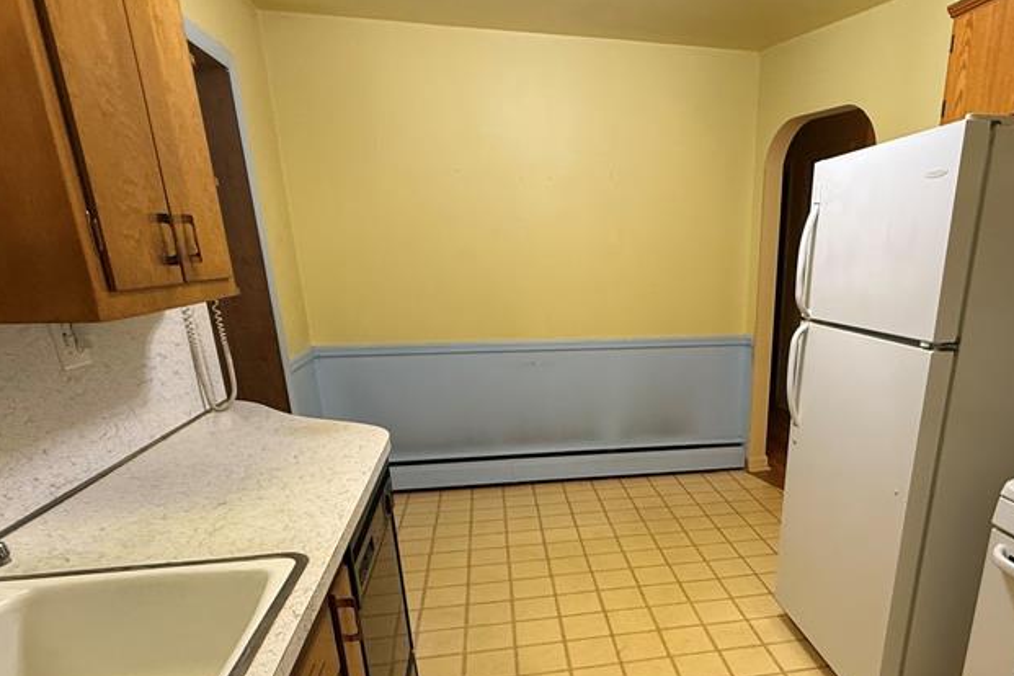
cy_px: 490
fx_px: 676
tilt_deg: -19.6
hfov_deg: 72.0
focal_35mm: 24
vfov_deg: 51.3
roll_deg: -0.6
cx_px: 660
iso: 250
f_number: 2.2
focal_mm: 2.22
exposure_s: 1/60
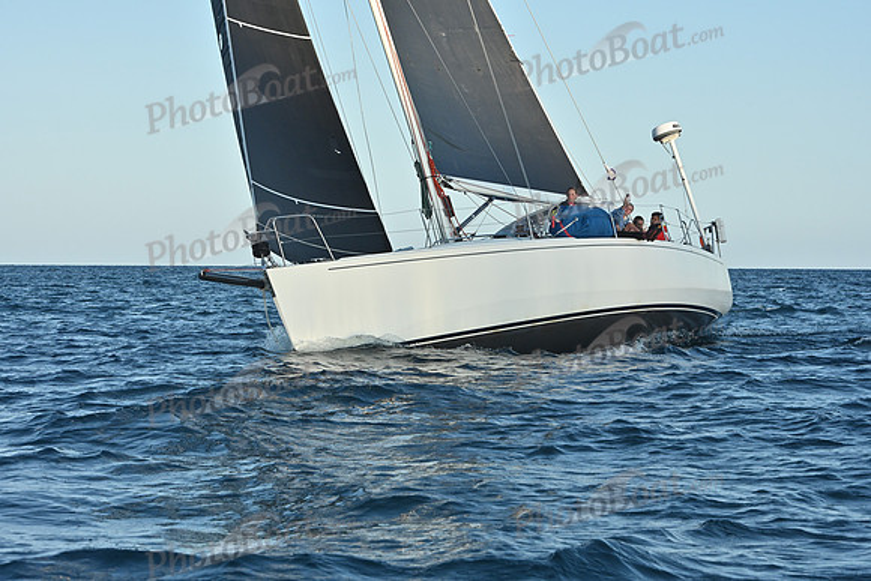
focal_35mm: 110
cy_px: 290
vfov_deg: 12.5
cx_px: 436
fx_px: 2662
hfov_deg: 18.6
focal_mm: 110
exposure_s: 1/1000
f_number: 13
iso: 800
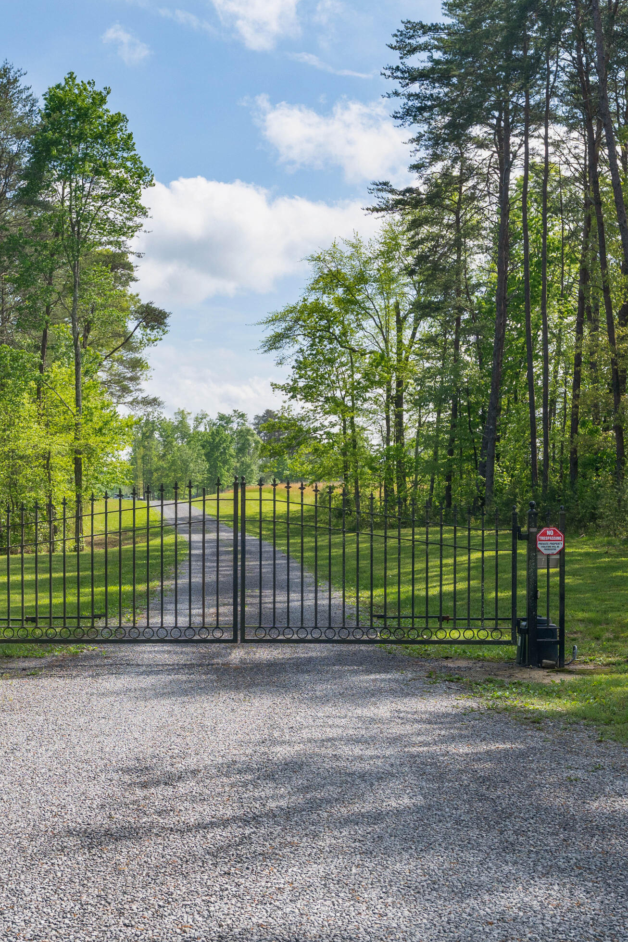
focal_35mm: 49
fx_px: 1282
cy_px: 480
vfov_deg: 40.3
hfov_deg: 27.4
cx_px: 244
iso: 320
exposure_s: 1/400
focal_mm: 32
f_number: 7.1
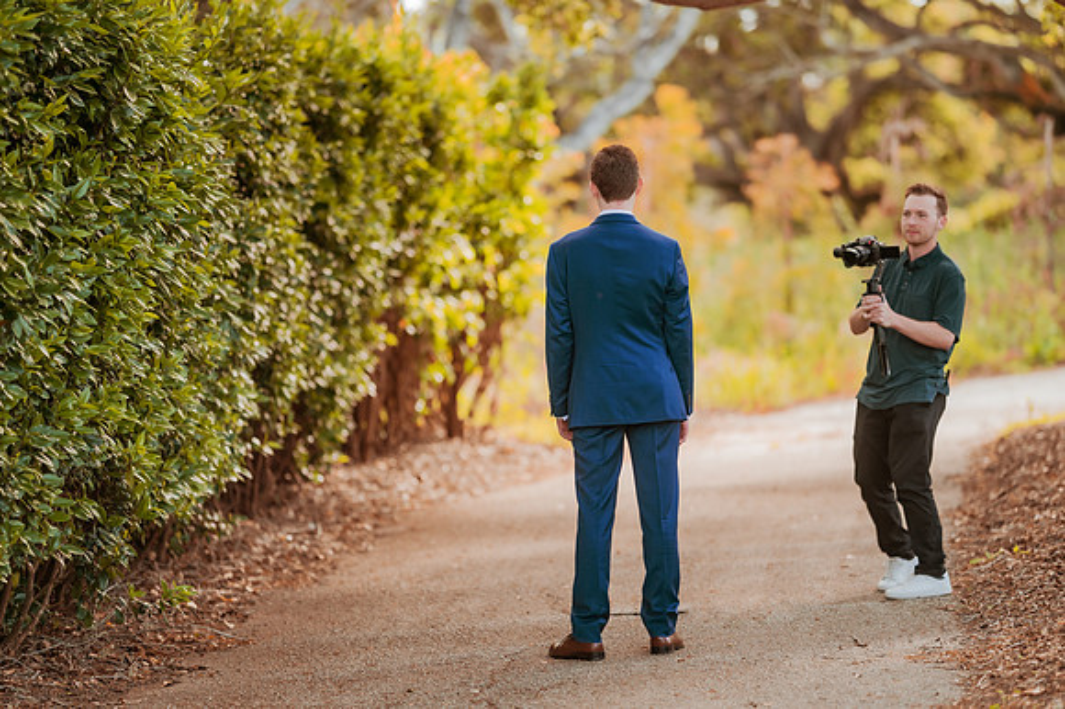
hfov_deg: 15.2
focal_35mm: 135
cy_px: 354
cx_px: 532
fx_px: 3991
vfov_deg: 10.1
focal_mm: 135
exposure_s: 1/800
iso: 320
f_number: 1.8
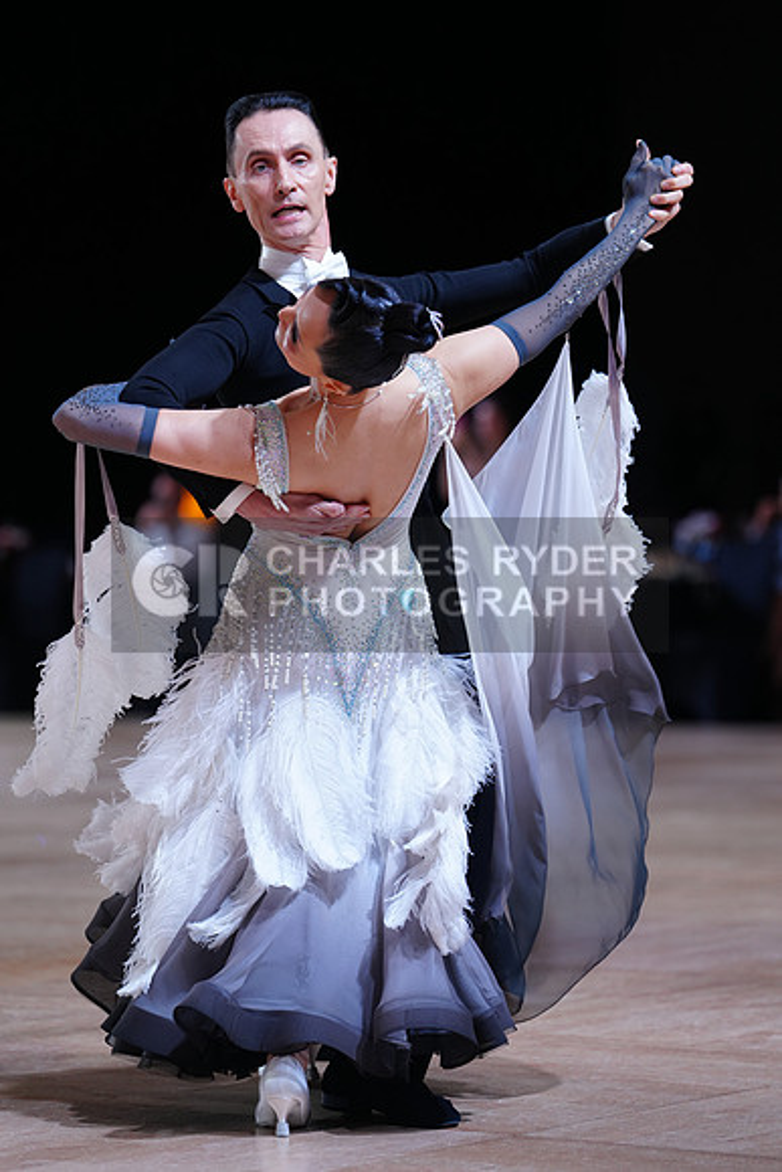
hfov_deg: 9.5
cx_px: 391
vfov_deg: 14.2
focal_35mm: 144
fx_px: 4689
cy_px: 586
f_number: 2.8
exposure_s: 1/500
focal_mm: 144
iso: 640
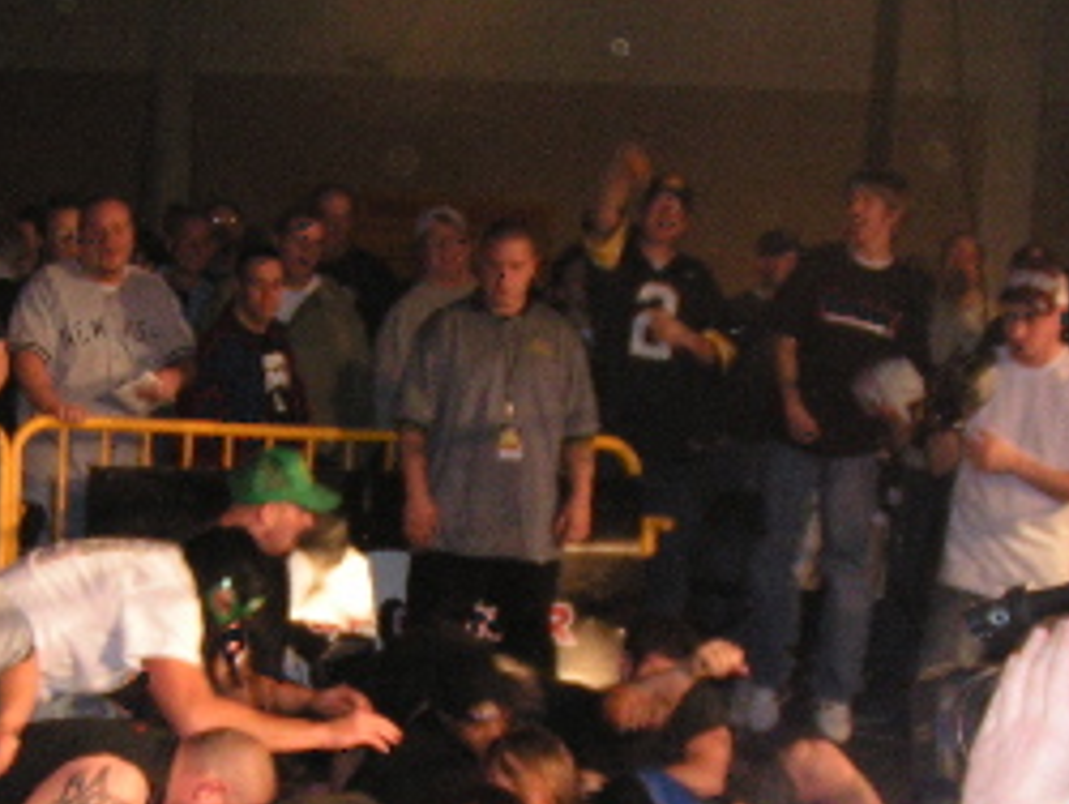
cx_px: 359
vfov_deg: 19.3
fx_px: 2349
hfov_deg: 25.5
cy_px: 609
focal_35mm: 76
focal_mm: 5.8
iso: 200
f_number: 2.8
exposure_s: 1/40
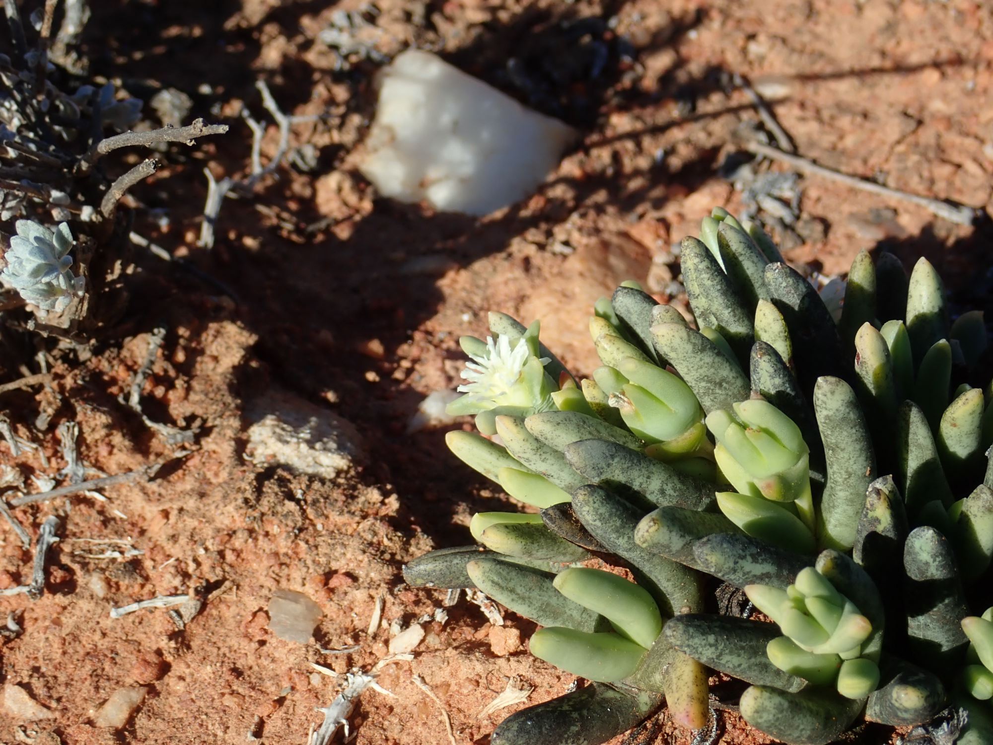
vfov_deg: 17.4
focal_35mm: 85
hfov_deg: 23.0
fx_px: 2438
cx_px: 496
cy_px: 372
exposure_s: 1/250
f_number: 6.3
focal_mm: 15.41
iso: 100
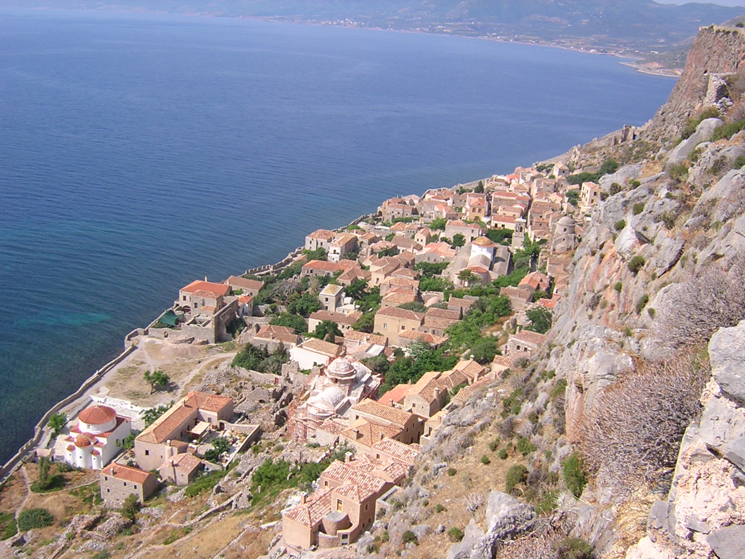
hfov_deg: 51.4
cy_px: 280
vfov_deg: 39.7
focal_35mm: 36
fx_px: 775
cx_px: 372
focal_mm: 4.7
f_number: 5.2
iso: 100
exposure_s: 1/334
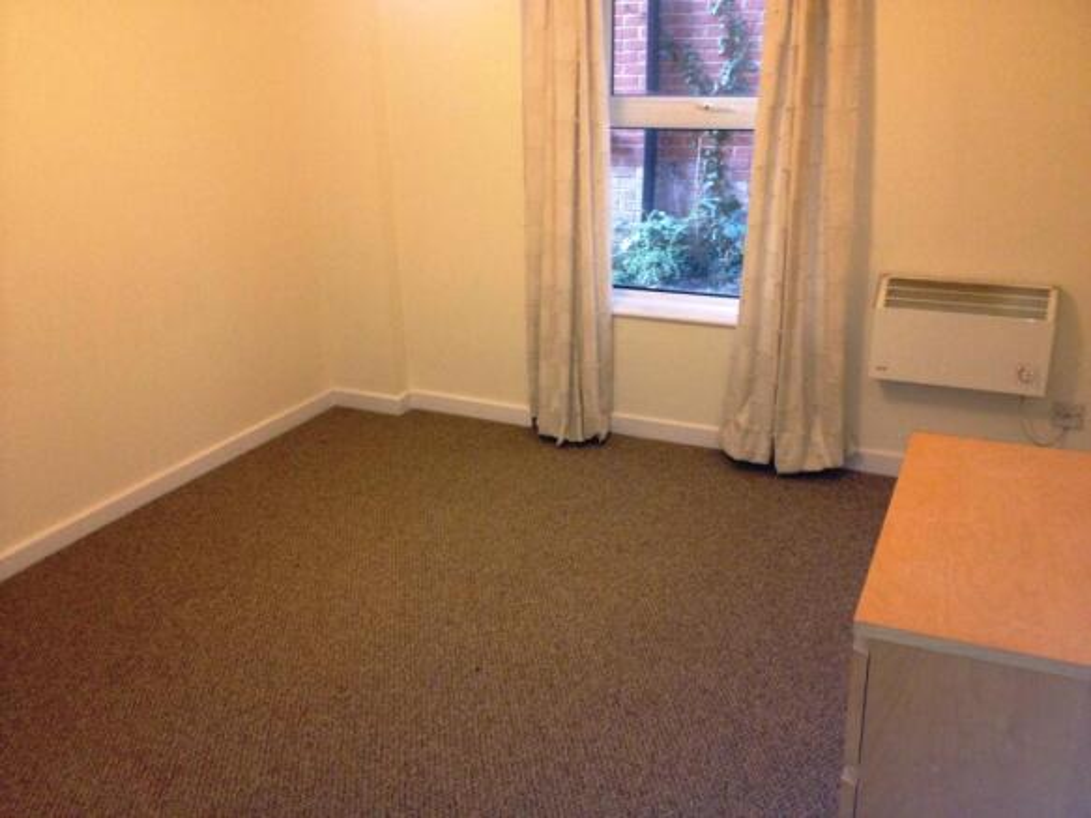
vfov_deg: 40.7
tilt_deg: -20.6
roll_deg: +1.5
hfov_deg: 52.6
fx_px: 1103
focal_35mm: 35
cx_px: 546
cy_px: 409
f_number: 2.4
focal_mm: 4.28
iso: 160
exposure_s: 1/20
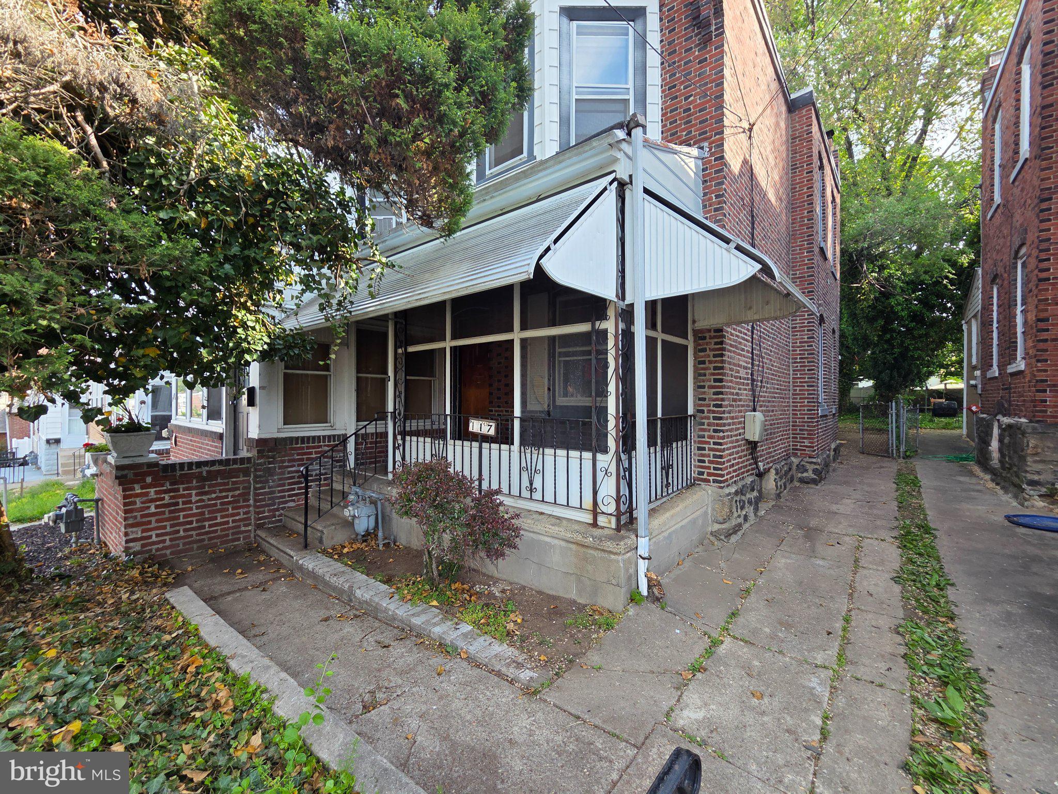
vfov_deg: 89.9
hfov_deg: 106.2
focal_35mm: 13
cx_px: 529
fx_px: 397
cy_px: 397
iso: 50
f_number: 2.2
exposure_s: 1/304
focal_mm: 2.2
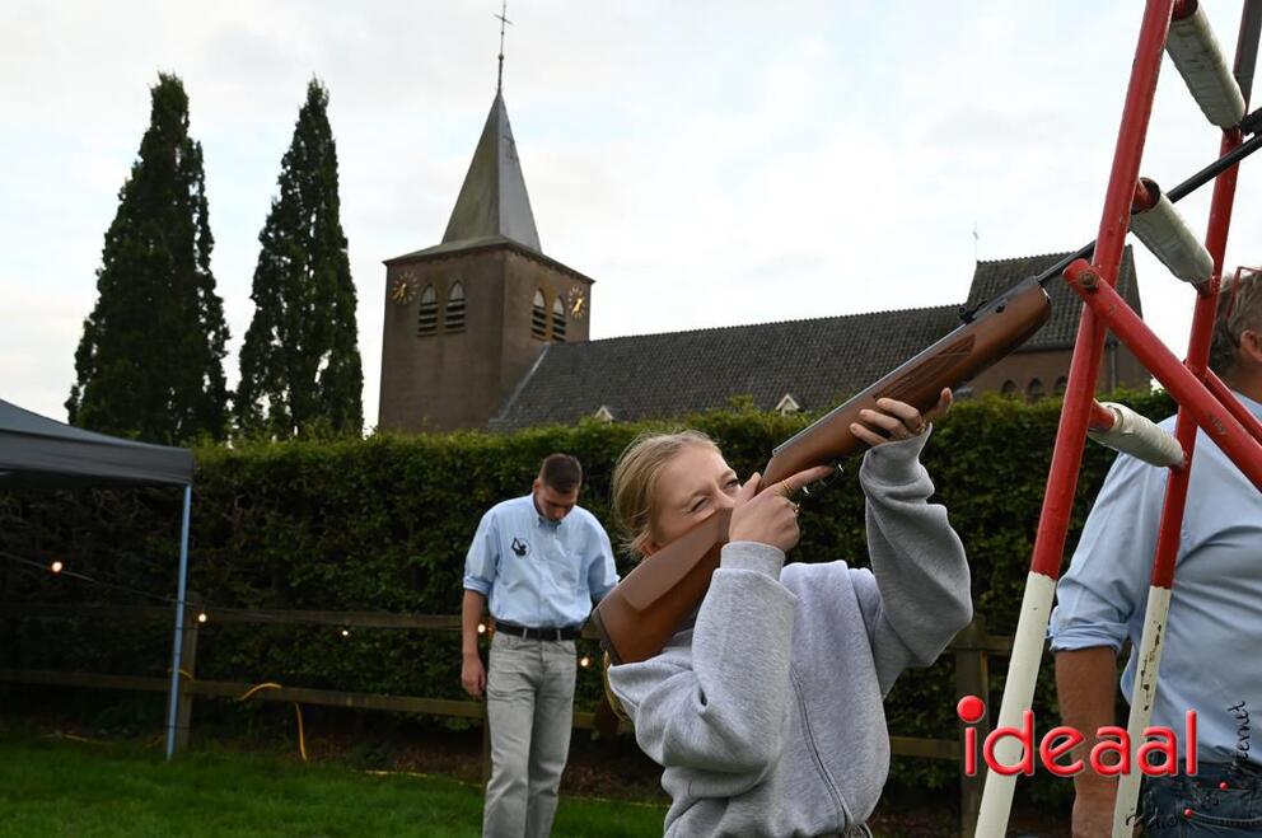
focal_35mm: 36
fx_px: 1261
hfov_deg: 53.2
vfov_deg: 36.8
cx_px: 631
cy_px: 419
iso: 1250
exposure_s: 1/320
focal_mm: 36
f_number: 9
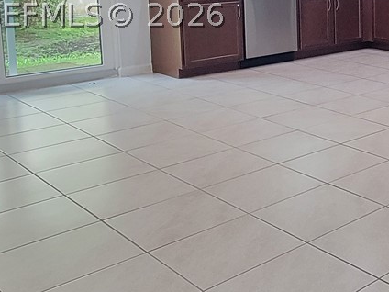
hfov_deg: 30.6
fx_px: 551
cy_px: 15
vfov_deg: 28.2
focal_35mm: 49
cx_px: 506
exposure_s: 1/60
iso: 400
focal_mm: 2.2
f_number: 2.2
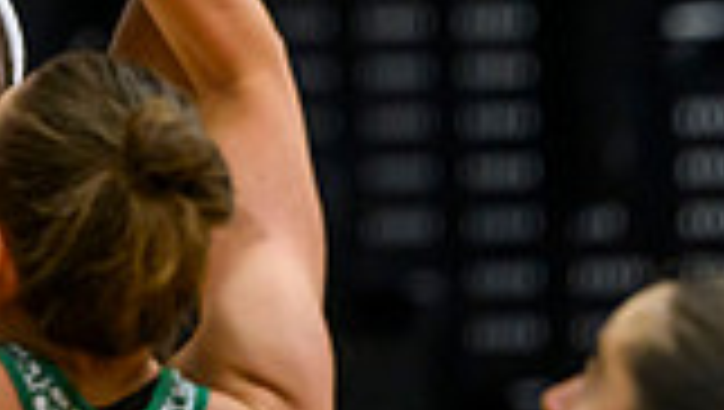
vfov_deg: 1.8
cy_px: -541
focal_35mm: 677
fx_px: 13012
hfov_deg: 3.2
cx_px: 78
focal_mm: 150
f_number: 2.8
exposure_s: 1/1000
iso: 4000
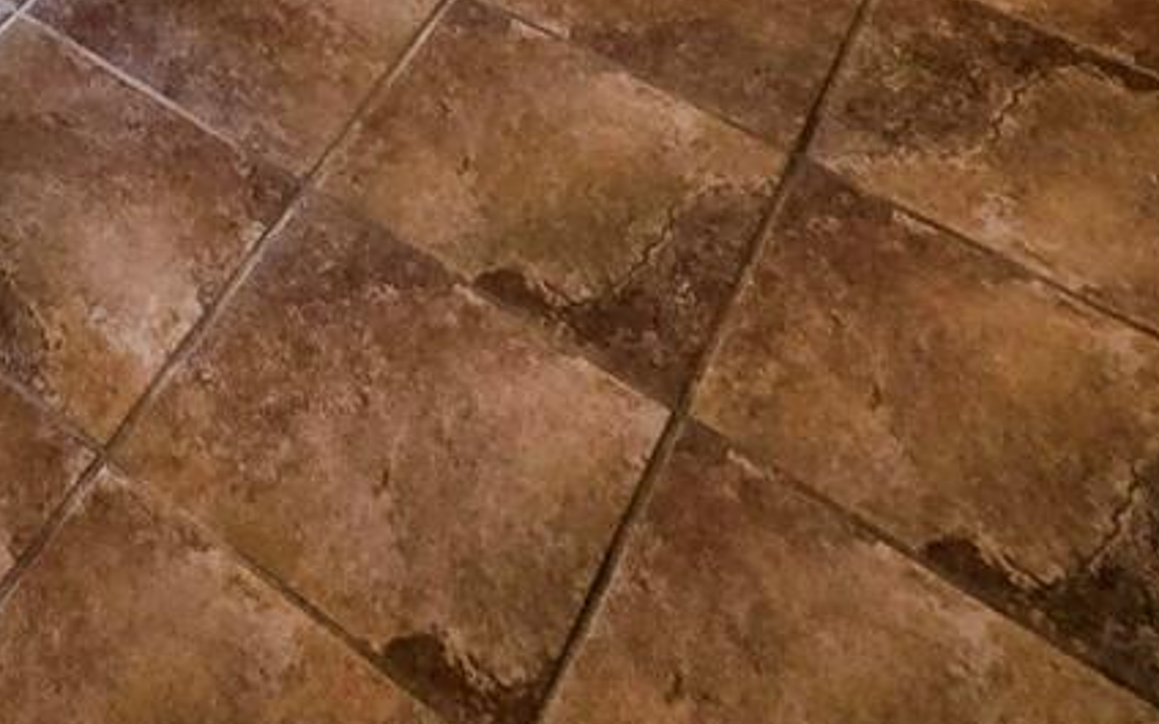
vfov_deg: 16.4
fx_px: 1642
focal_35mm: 52
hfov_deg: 33.3
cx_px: -156
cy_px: -852
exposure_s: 1/60
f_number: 2.2
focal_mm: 2.2
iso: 100
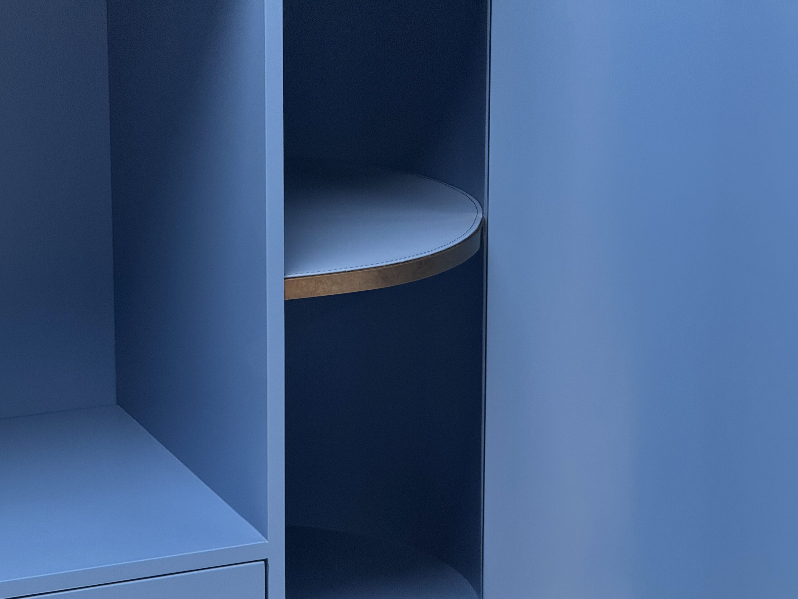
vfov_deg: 12.4
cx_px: 399
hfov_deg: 16.4
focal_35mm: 120
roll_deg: +0.2
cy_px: 300
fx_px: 2767
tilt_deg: -15.8
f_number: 2.8
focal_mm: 15.66
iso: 200
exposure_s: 1/100
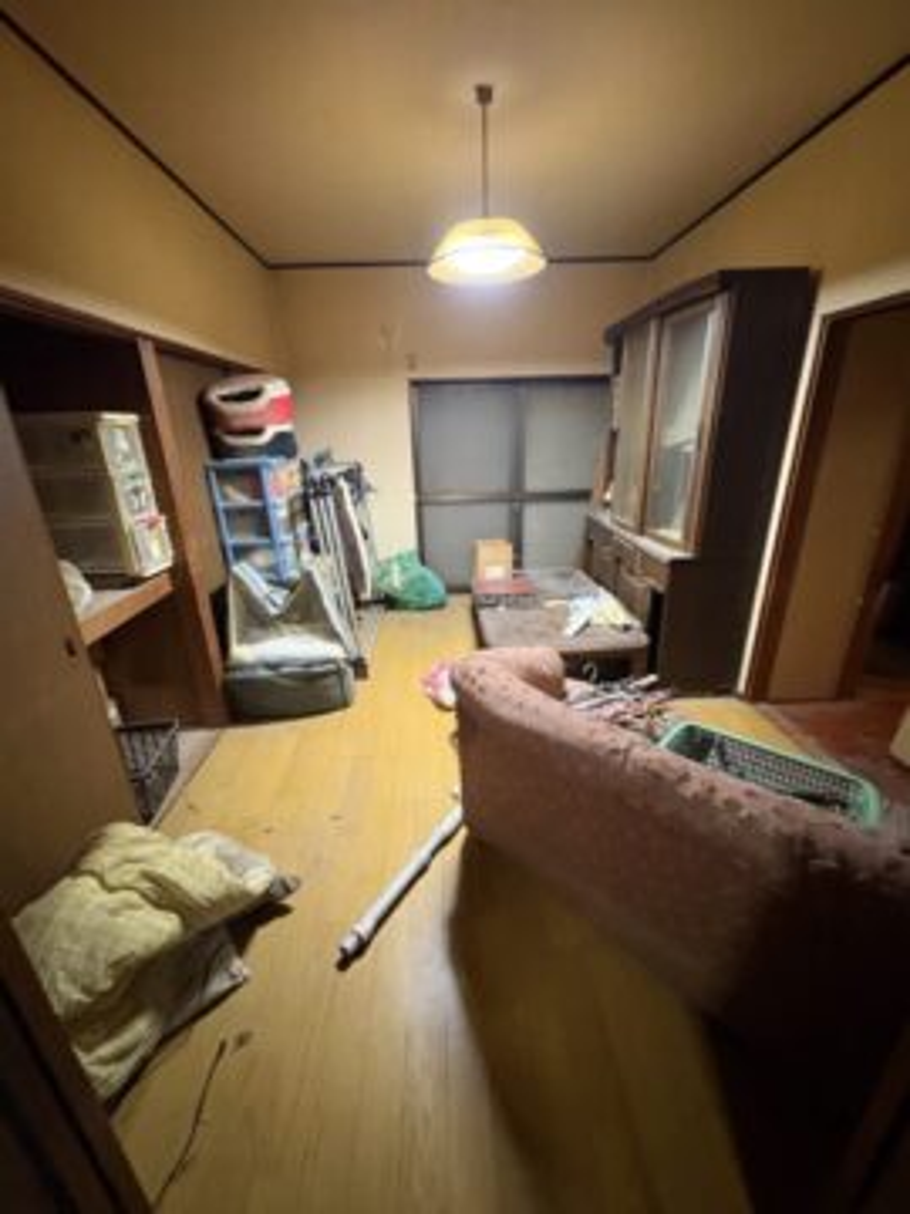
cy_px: 607
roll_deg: +2.4
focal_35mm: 14
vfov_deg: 102.1
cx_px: 455
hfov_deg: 85.7
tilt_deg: -18.9
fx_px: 491
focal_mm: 2.22
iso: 800
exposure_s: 1/40
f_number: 2.2
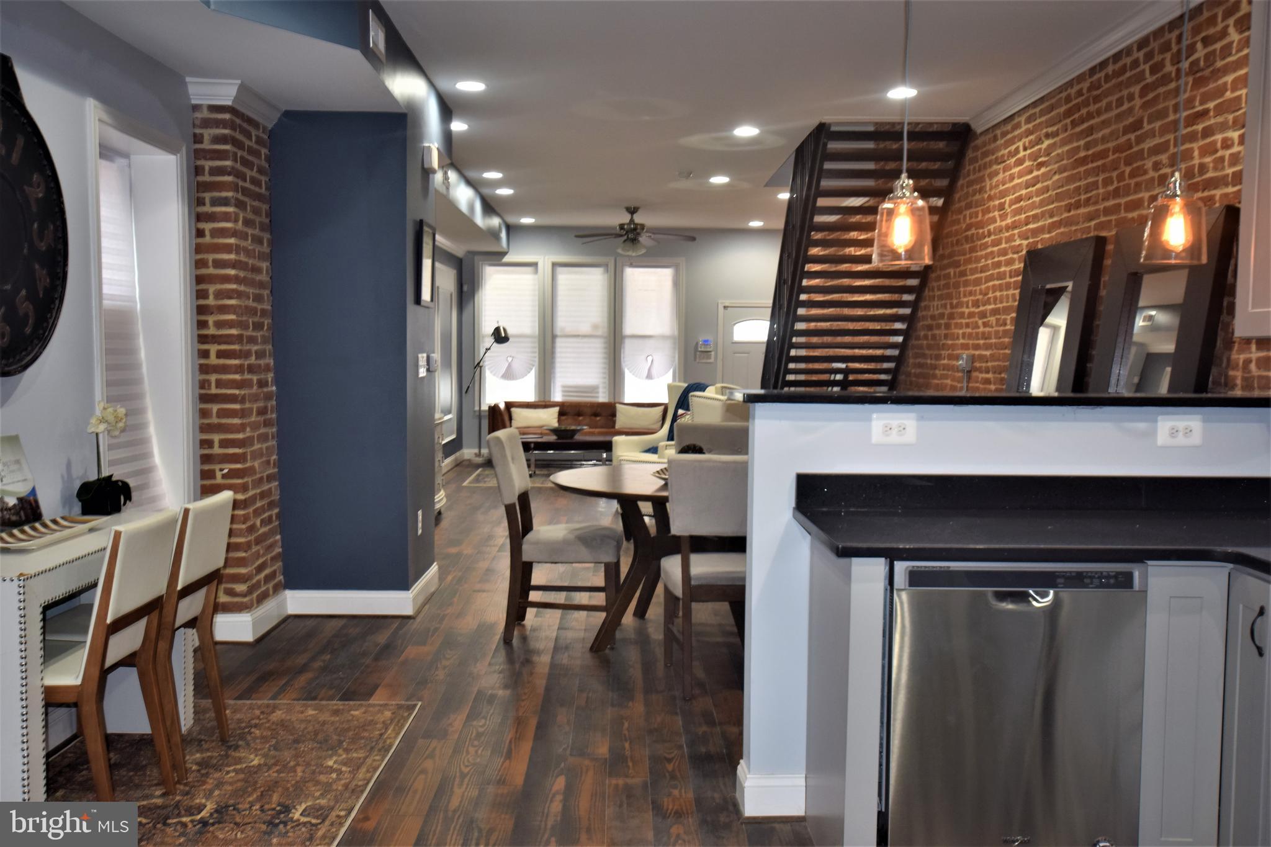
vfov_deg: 40.0
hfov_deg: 57.2
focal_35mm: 33
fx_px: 1165
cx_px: 636
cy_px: 424
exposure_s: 1/25
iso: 400
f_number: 4.5
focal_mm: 22
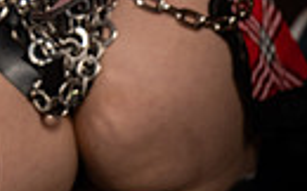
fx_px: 5919
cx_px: -26
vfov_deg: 1.8
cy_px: -231
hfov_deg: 3.0
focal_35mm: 708
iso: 1250
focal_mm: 200
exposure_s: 1/400
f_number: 2.8
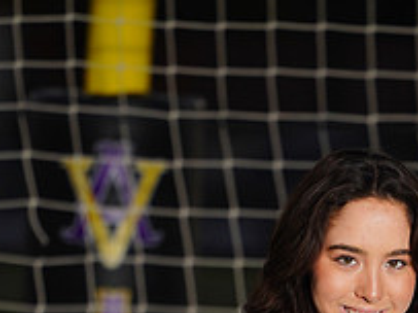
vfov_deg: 1.7
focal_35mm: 889
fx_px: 10729
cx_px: 316
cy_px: 560
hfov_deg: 2.2
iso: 400
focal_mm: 324
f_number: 5.6
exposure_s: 1/200
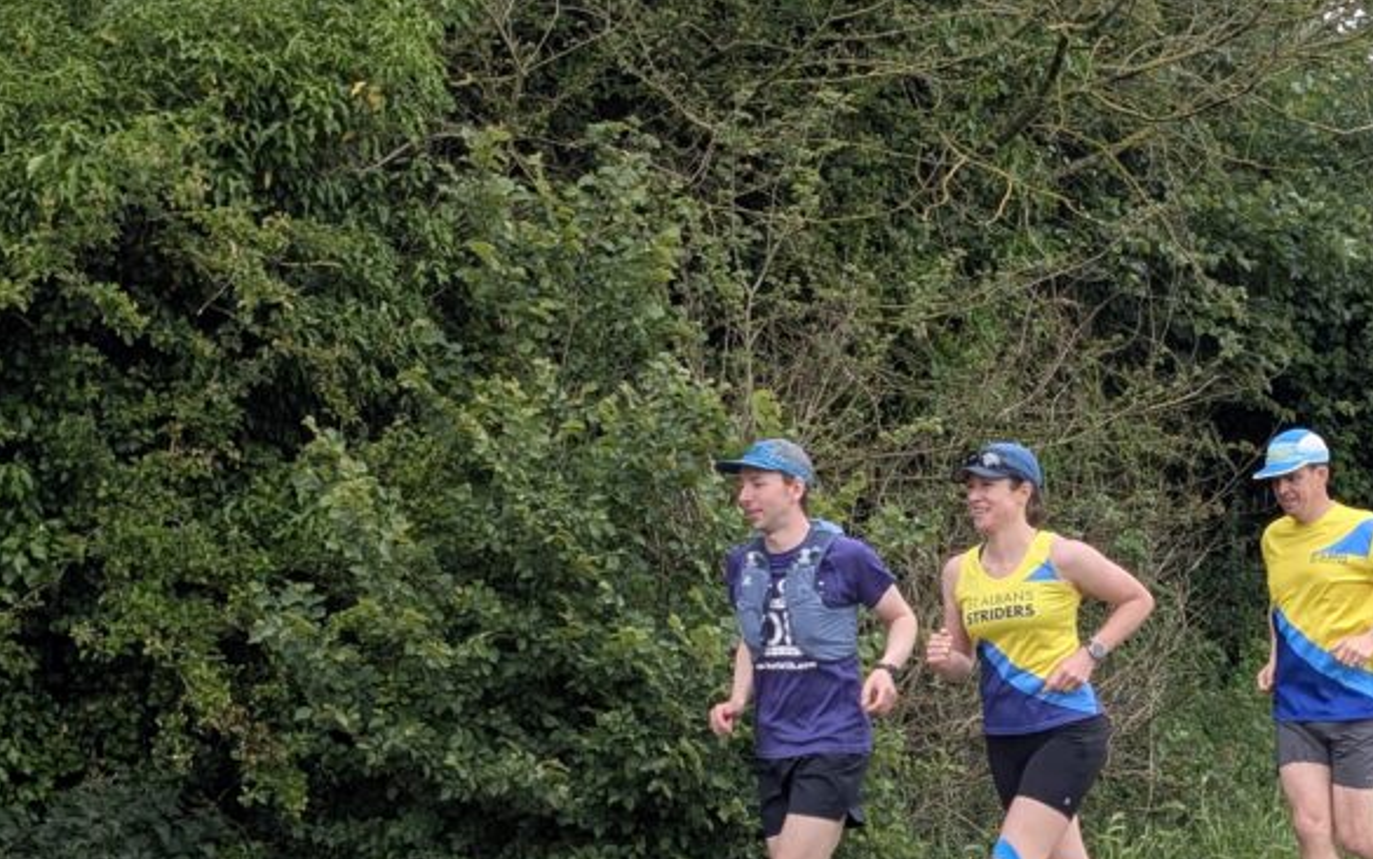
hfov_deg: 22.6
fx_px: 3406
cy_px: 698
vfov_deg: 14.3
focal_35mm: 91
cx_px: 1007
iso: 23
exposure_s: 1/250
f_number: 1.68
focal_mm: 6.9
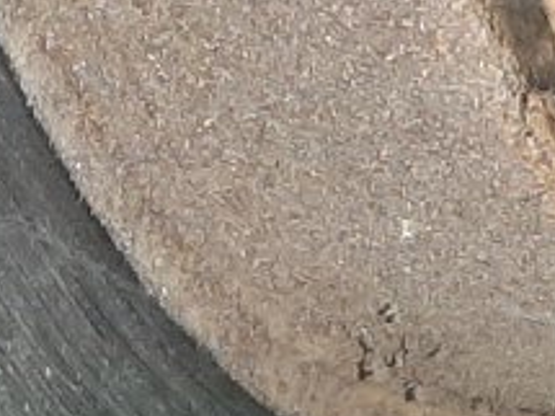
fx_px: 2788
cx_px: 129
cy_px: 398
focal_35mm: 174
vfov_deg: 8.5
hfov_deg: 11.3
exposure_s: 1/50
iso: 239
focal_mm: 3.93
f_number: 1.7
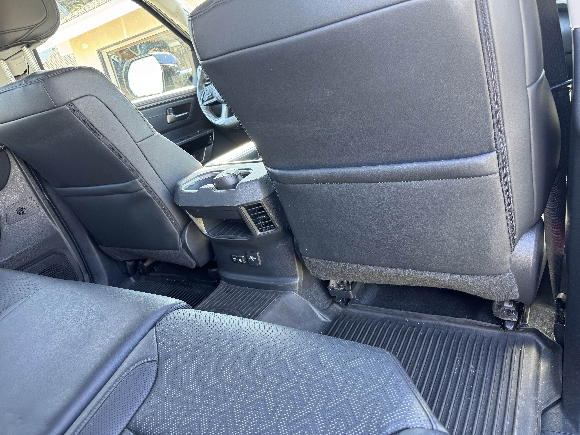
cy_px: 218
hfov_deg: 71.6
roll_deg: +12.9
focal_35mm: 24
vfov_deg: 56.8
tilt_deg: -18.7
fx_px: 402
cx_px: 290
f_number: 1.78
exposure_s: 1/70
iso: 200
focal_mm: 6.76
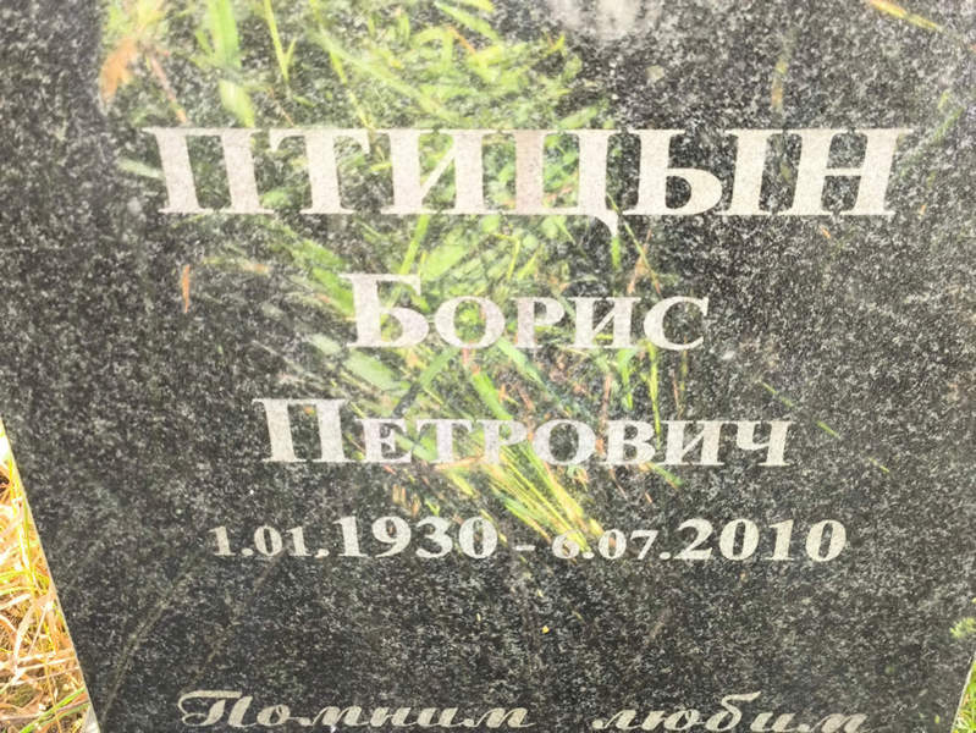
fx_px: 1410
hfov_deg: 38.2
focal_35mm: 50
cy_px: 366
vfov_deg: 29.1
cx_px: 488
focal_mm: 4.71
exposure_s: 1/50
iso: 100
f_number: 1.7
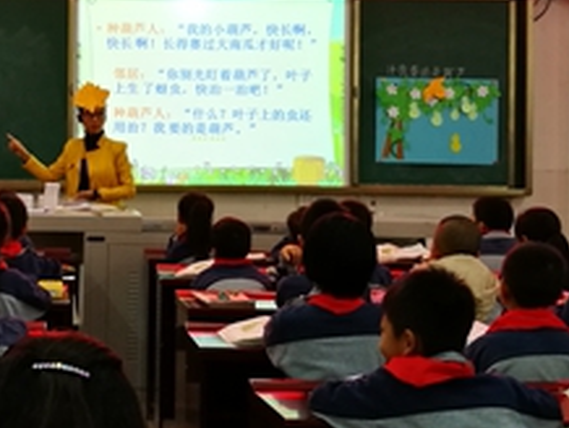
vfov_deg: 16.9
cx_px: 99
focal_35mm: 87
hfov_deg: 22.1
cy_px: 111
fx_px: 1432
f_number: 2.2
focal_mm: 4.5
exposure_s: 1/33.3
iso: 200
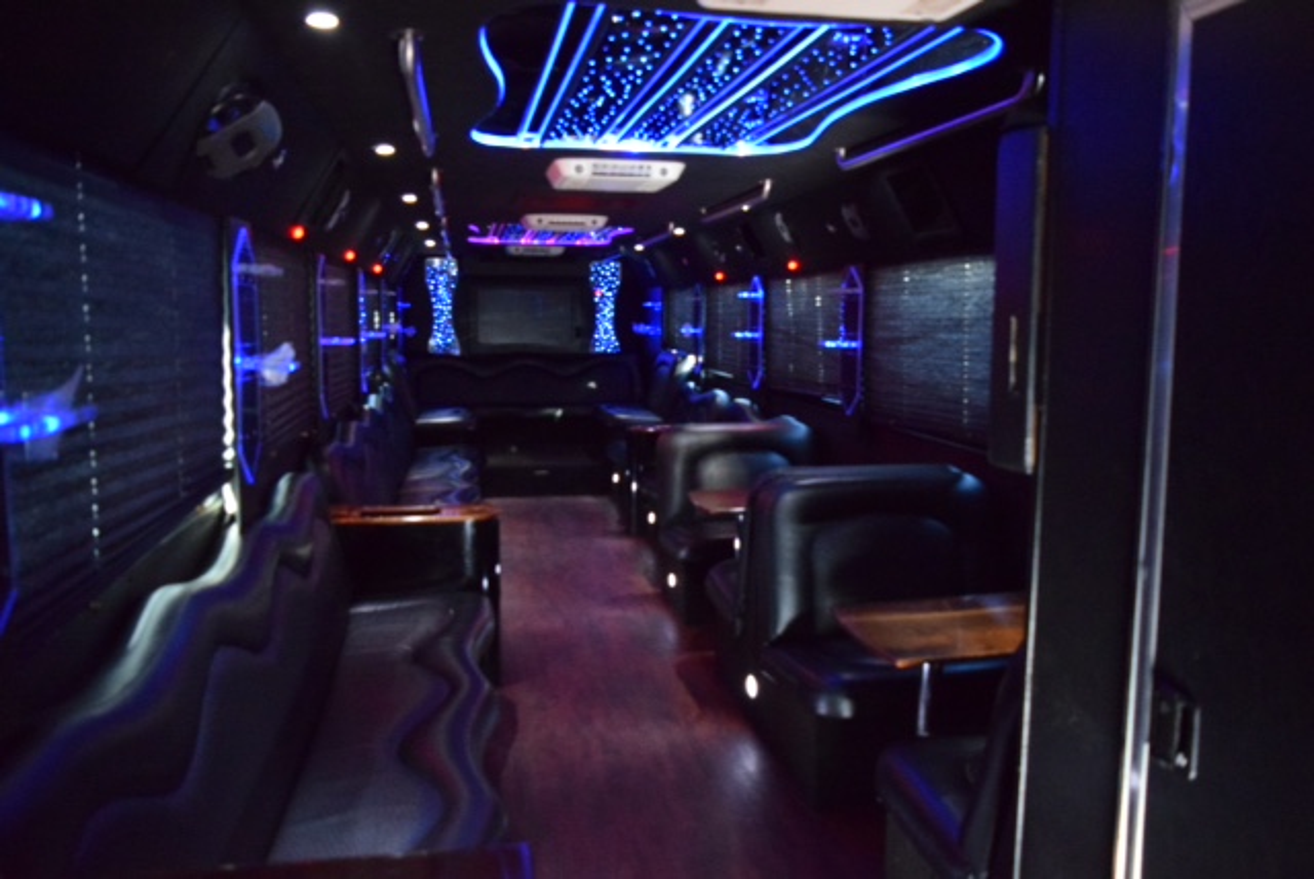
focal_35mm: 27
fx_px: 986
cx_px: 657
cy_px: 440
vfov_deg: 48.0
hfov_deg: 67.3
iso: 6400
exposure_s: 1/25
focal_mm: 18
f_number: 3.5
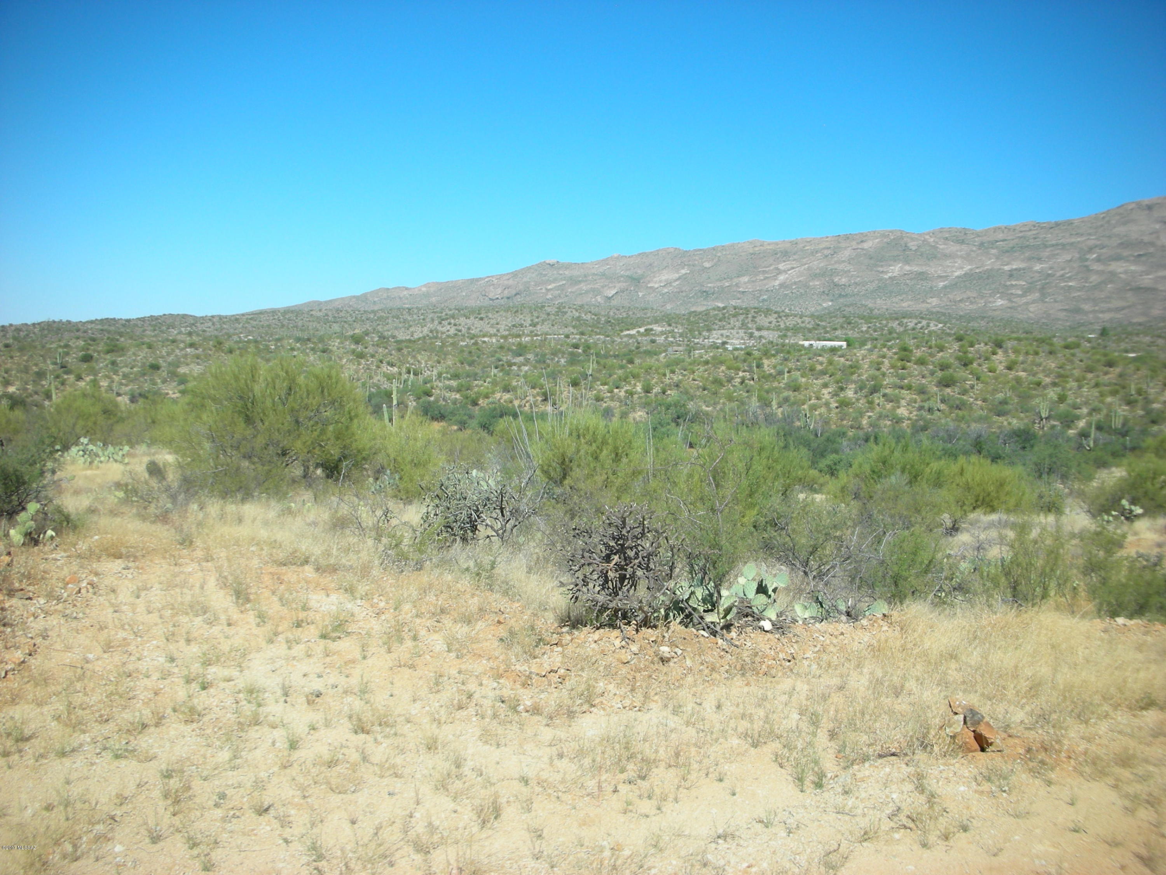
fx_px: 1179
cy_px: 438
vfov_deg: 40.7
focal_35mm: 35
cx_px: 583
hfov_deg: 52.6
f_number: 8.5
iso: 50
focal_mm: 5.8
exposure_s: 1/94
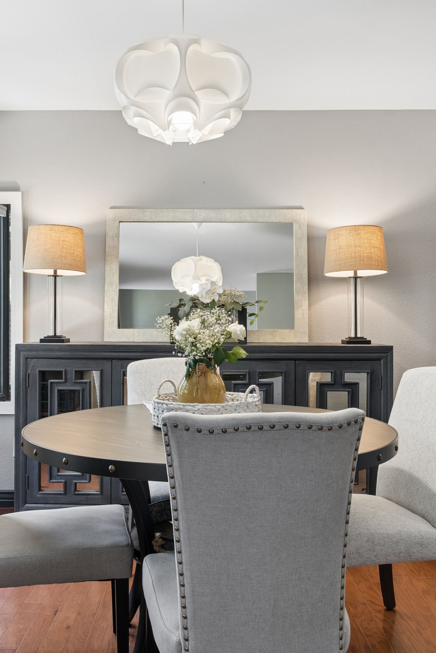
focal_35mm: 36
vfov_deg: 53.1
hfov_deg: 36.8
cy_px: 326
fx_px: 654
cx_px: 193
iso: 640
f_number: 9
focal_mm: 24
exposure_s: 1/40
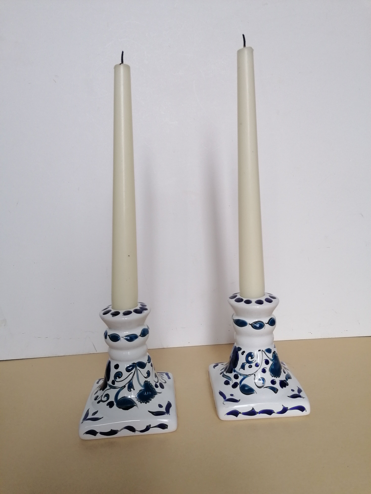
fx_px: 386
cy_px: 247
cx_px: 186
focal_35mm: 27
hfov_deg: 51.4
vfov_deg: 65.3
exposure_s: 1/50
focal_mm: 4.75
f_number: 1.8
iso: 125
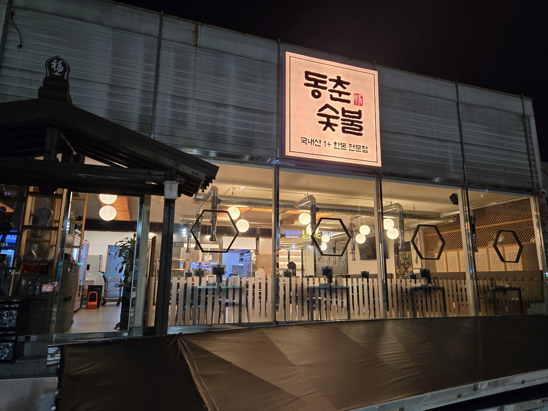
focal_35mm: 23
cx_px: 274
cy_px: 206
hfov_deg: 73.9
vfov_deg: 58.9
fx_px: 364
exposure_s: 1/120
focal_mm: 5.4
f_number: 1.8
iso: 250
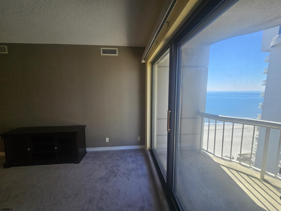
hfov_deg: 106.2
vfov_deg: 89.9
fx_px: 106
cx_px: 140
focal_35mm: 13
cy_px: 106
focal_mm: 2.2
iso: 160
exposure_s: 1/359
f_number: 2.2
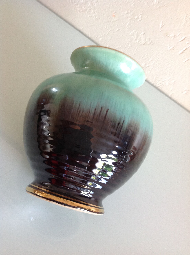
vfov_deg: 52.7
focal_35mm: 35
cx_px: 95
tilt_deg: -52.7
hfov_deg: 40.6
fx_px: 257
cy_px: 128
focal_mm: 4.28
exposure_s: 1/15
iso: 125
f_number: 2.4
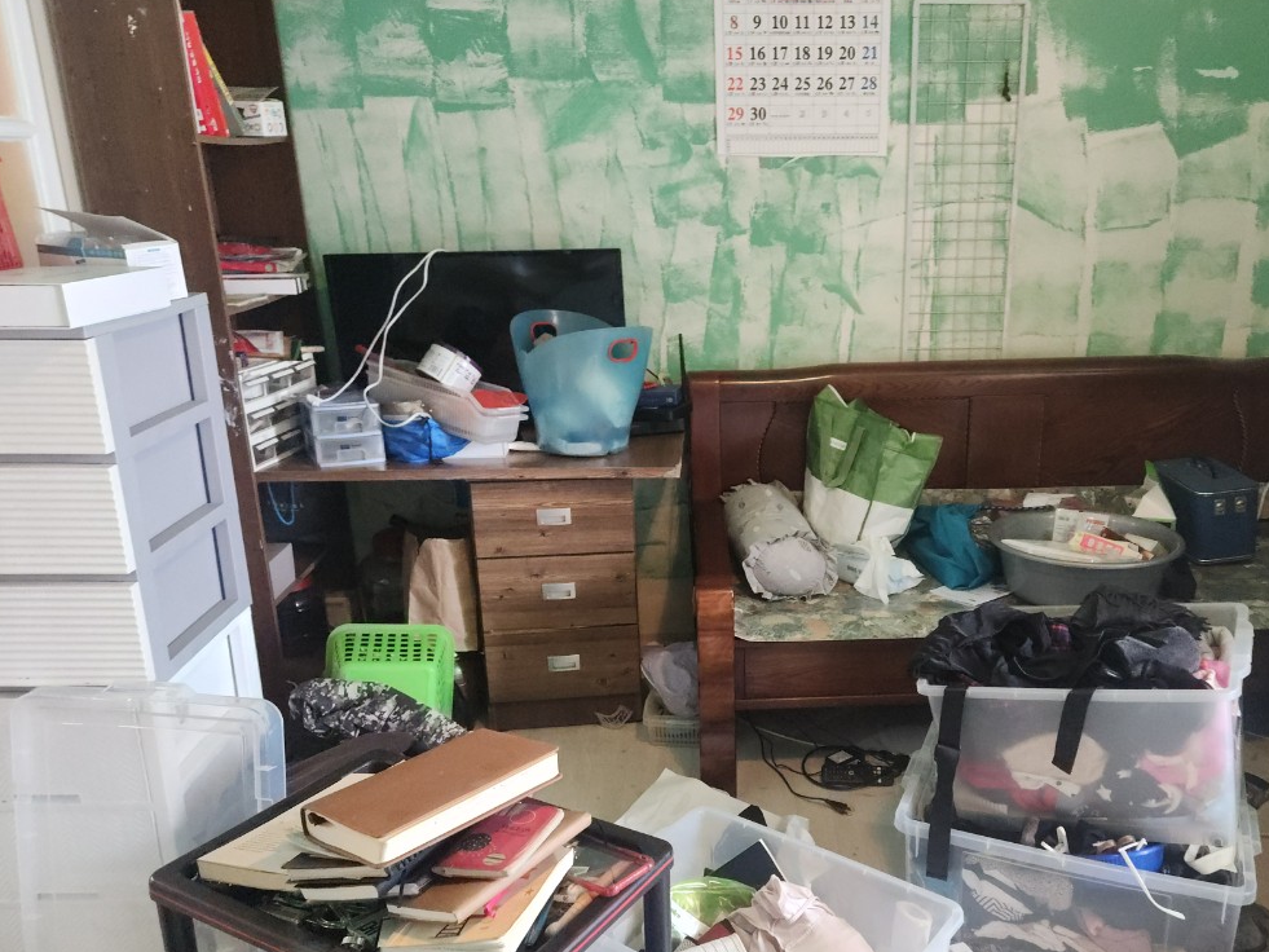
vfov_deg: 46.8
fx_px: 1100
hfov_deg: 59.2
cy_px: 501
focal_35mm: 30
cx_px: 797
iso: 500
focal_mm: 5.4
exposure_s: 1/40
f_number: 1.8
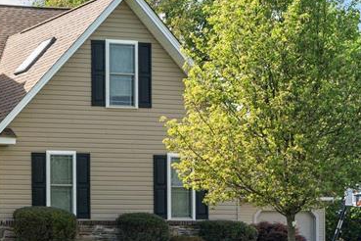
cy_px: 168
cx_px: -167
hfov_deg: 17.9
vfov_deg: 13.3
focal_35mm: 103
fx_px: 1033
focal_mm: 35
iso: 160
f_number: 7.1
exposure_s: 1/320
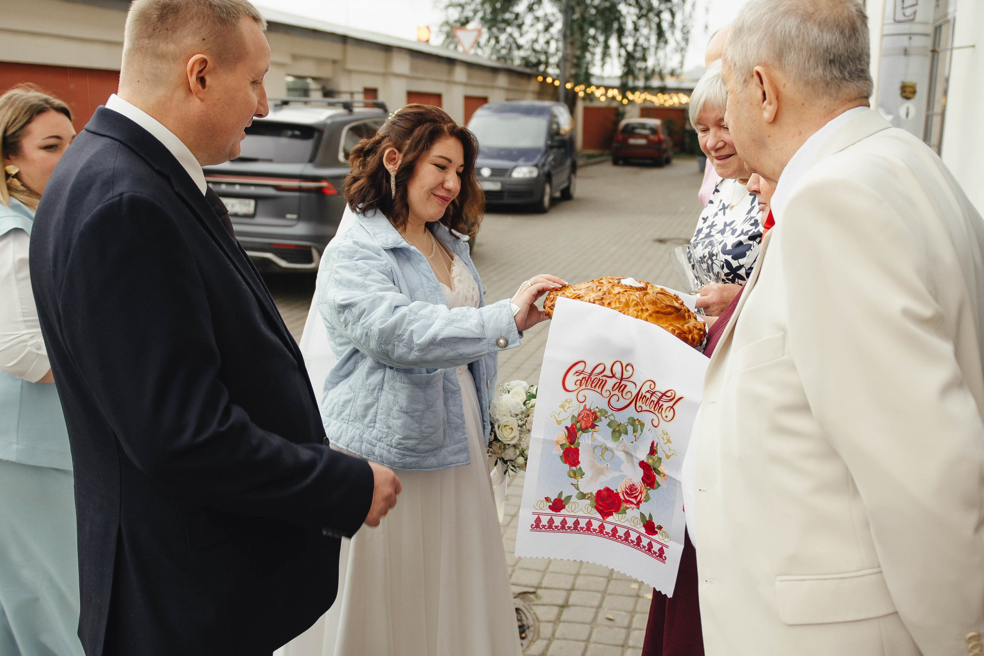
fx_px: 984
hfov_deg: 53.1
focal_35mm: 36
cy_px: 328
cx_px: 492
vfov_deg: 36.9
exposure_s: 1/100
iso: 200
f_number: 2.8
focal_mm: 24
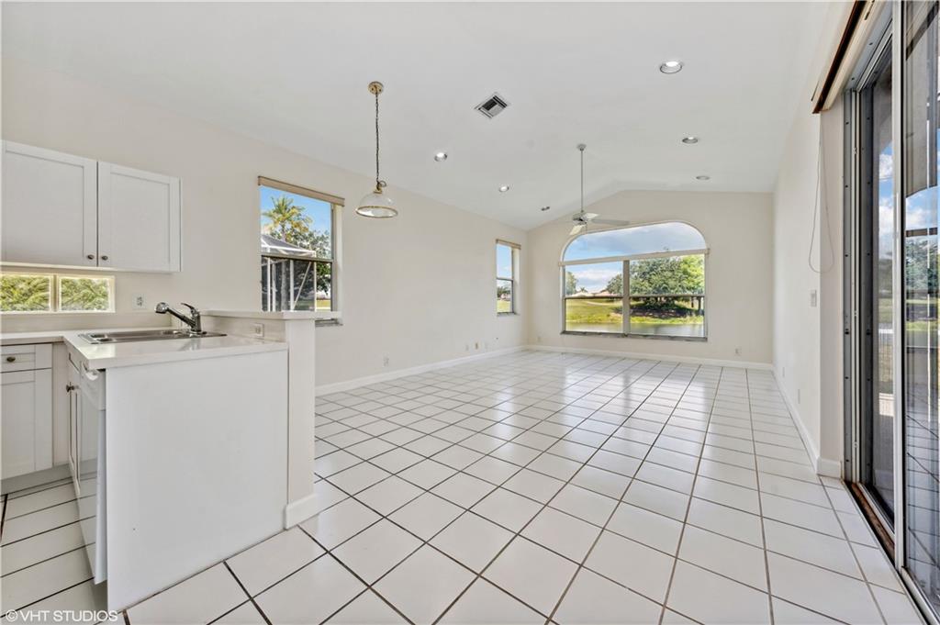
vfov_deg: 85.3
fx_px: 339
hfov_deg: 108.4
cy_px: 312
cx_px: 470
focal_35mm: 13
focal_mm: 13
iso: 100
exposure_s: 1/100
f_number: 8
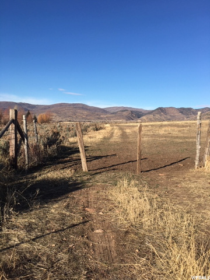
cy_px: 140
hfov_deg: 48.2
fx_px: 235
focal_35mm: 29
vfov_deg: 61.7
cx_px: 105
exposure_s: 1/1637
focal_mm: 4.15
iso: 25
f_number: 2.2
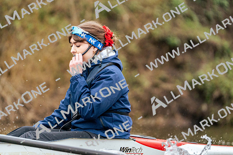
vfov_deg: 3.0
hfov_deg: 4.5
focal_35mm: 463
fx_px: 2997
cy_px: 78
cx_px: 116
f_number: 6.3
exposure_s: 1/2000
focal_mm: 463
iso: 6400
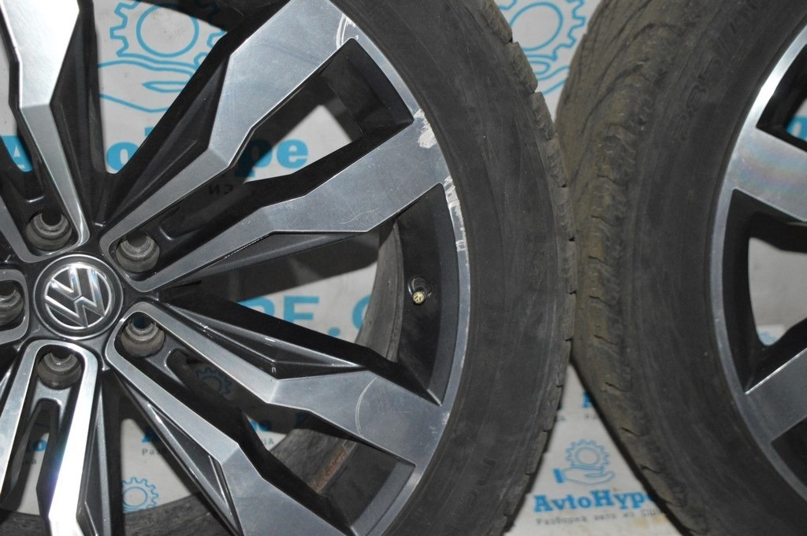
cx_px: 404
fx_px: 1545
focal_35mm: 69
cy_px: 268
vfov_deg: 19.7
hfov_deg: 29.3
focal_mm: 46
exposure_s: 1/60
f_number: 5
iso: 3200
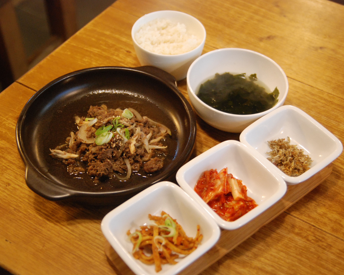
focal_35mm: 53
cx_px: 187
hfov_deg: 35.6
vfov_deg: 28.8
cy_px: 138
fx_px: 535
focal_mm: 31
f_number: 2.8
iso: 1000
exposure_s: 1/60
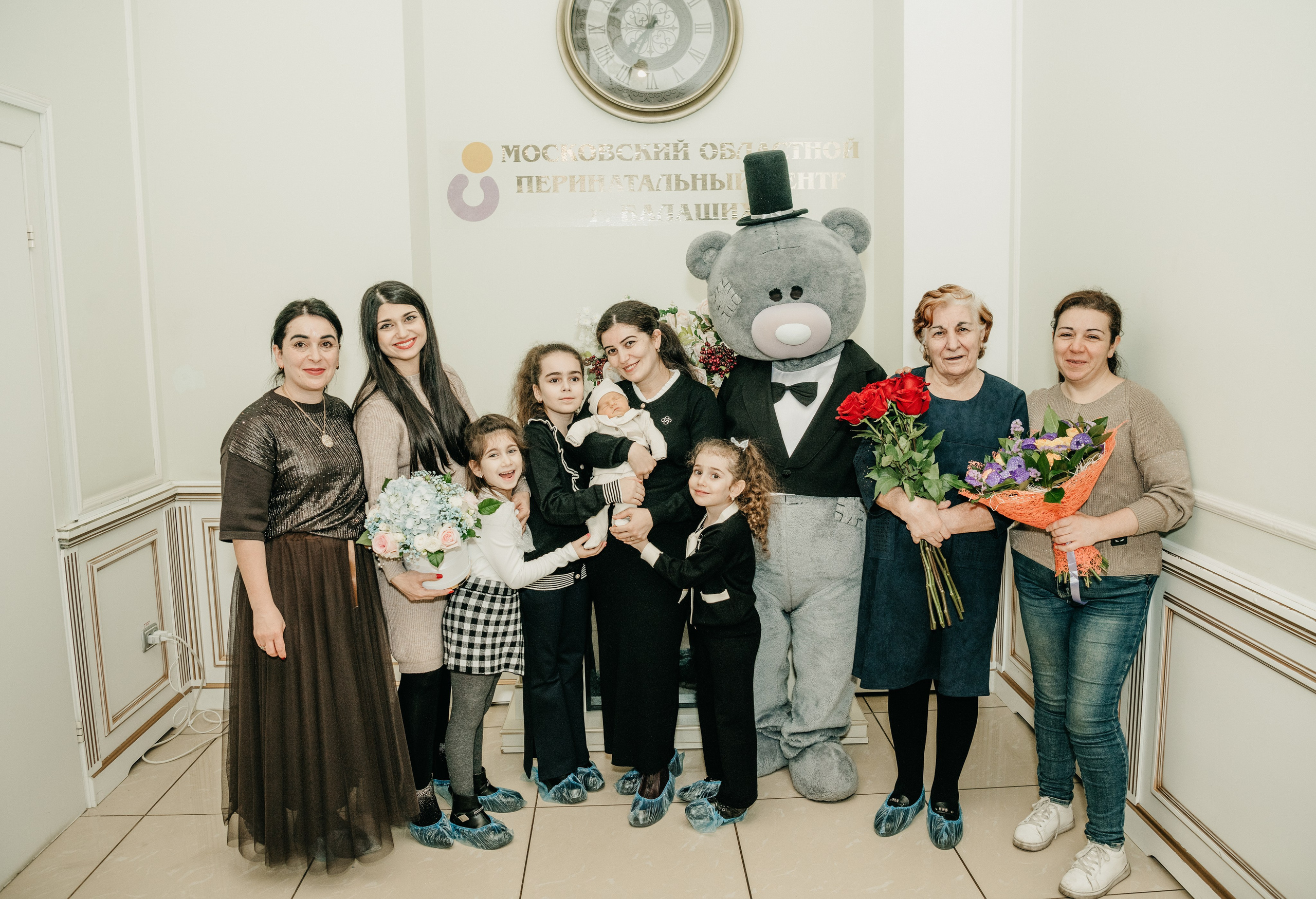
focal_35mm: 26
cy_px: 439
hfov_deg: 68.6
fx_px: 964
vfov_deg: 50.0
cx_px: 666
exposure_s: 1/160
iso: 320
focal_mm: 24
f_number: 4.5
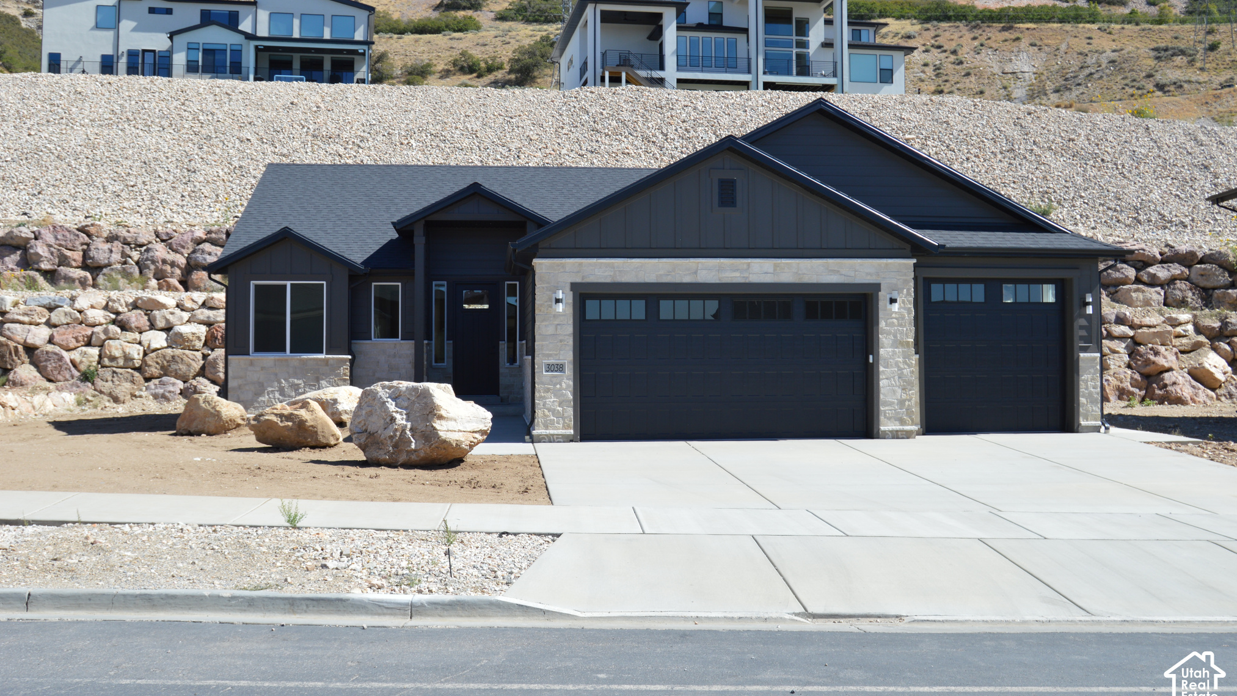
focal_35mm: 37
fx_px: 1198
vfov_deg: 32.3
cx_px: 619
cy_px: 307
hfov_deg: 54.6
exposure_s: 1/250
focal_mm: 23
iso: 100
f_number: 8
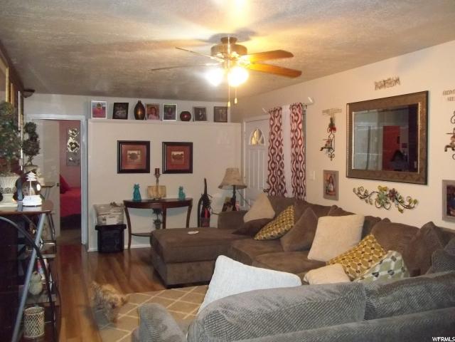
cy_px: 171
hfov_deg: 56.8
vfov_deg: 44.2
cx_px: 228
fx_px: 421
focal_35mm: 32
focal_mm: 5.7
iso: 400
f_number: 2.9
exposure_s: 1/30
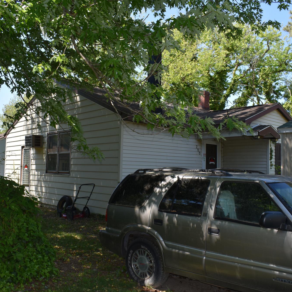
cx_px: 154
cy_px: 144
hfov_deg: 47.2
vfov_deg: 47.2
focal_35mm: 35
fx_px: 334
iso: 100
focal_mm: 18
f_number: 6.3
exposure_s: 1/160
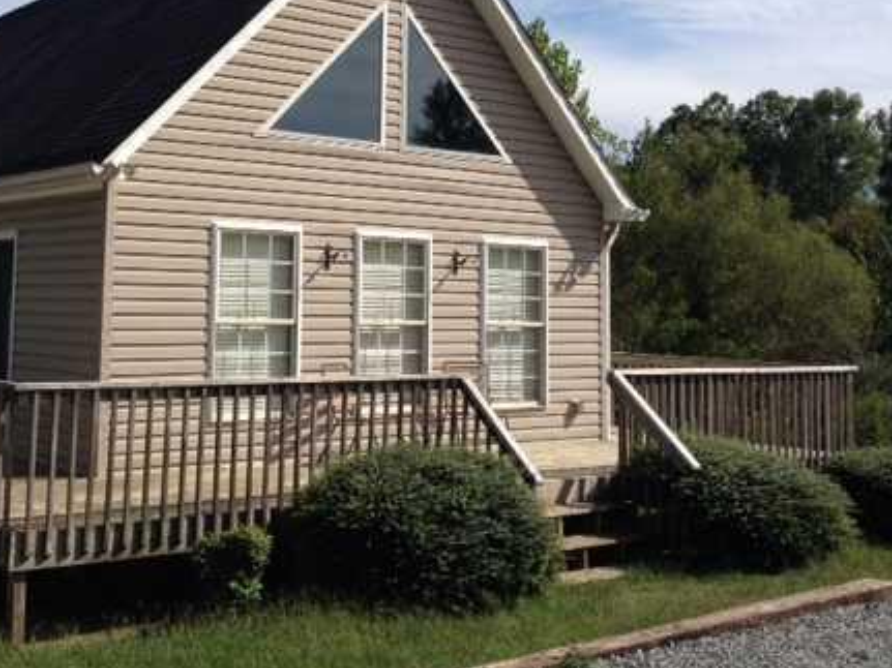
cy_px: 186
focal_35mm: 52
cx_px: 333
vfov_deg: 27.7
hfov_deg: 36.6
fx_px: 1340
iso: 50
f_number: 2.4
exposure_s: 1/2208
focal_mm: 4.28
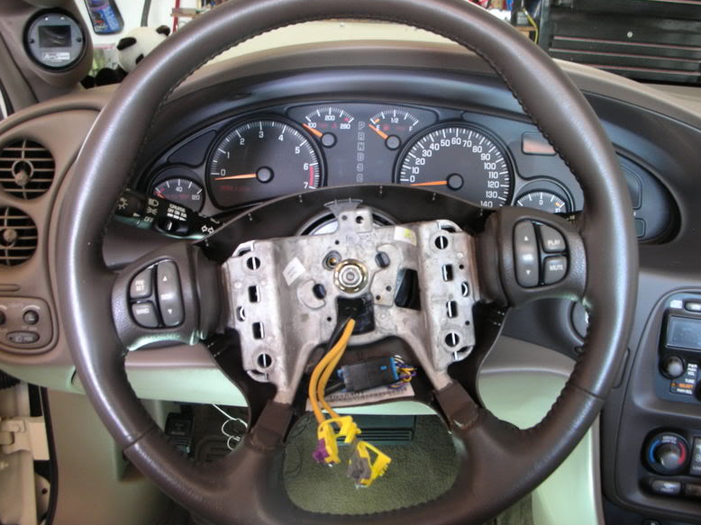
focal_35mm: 36
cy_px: 261
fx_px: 729
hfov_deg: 51.4
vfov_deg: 39.6
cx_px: 353
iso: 116
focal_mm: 5.8
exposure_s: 1/4.1
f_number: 3
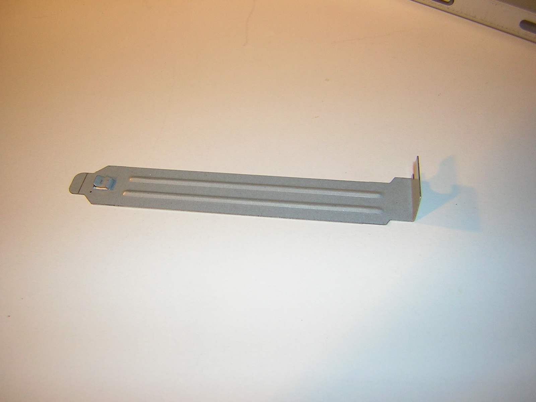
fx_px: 557
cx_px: 268
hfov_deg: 51.4
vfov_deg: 39.7
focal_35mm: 36
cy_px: 201
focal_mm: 4.7
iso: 50
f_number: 2.6
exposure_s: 1/60.1
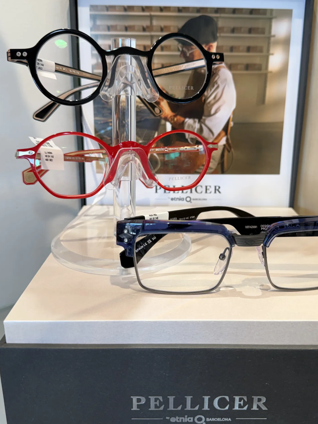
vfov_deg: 55.3
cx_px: 180
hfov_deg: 42.8
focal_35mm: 33
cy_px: 203
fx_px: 404
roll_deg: -0.9
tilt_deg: -17.0
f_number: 1.78
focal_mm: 6.76
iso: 80
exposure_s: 1/120
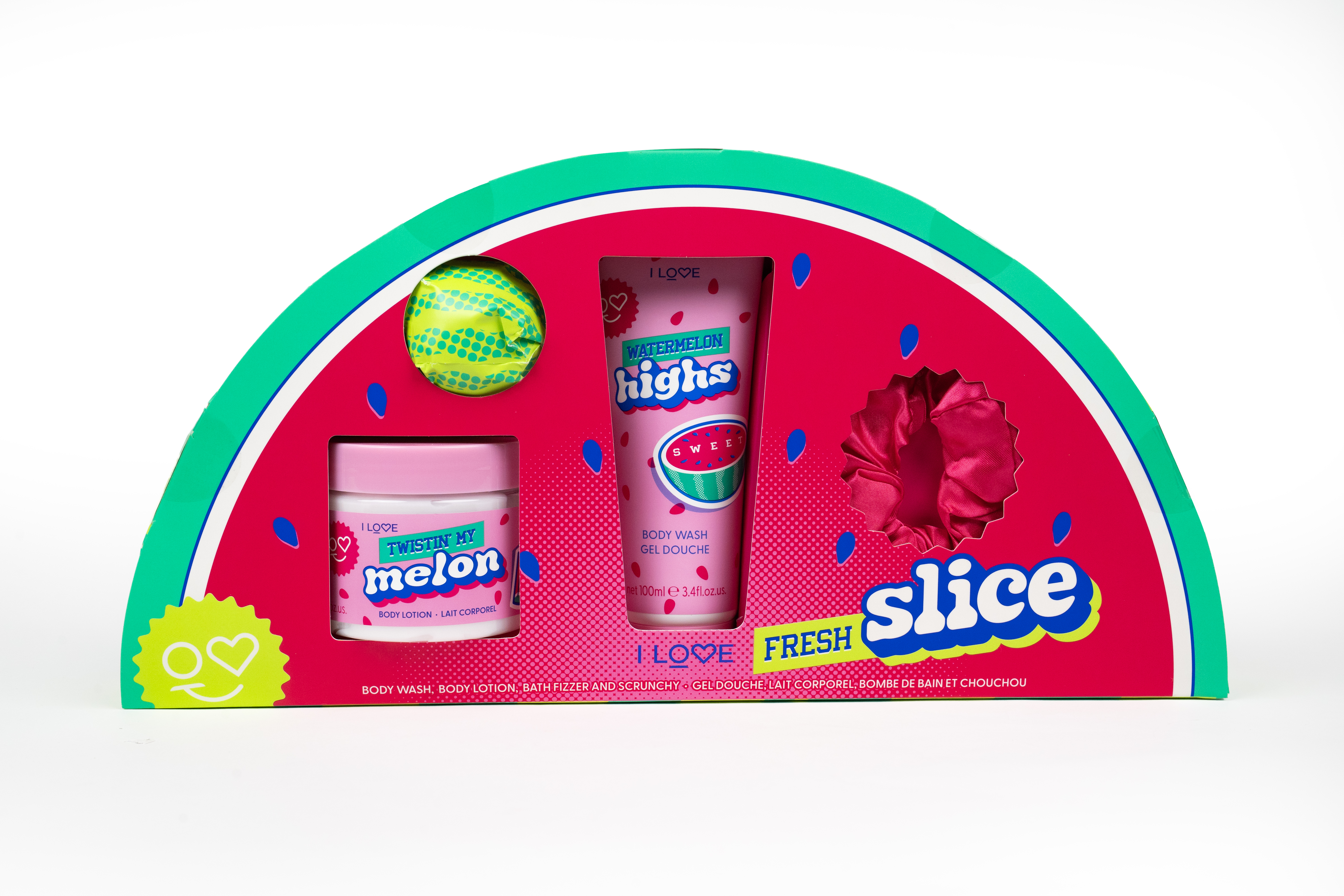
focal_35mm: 40
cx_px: 672
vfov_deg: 33.4
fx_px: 1493
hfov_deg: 48.5
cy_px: 448
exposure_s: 1/125
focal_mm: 40
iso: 800
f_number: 11
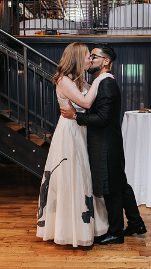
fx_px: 398
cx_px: 95
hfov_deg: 21.4
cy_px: 135
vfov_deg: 37.2
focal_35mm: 56
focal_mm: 35
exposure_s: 1/200
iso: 800
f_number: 3.2
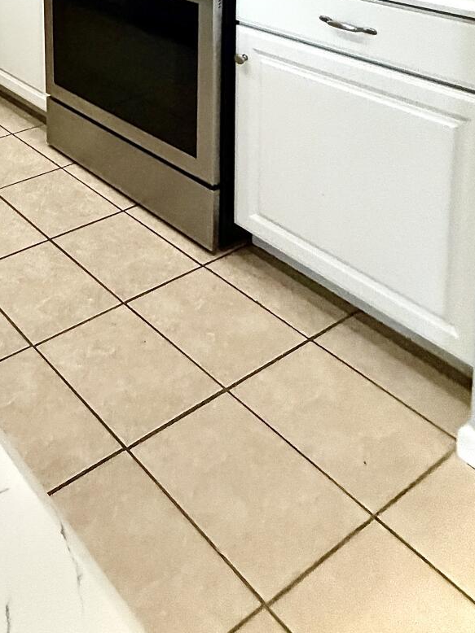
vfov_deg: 39.6
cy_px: -96
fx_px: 659
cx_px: -121
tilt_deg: -6.5
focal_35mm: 36
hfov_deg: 31.7
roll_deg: +3.2
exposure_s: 1/60
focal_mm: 2.22
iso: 500
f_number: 2.2
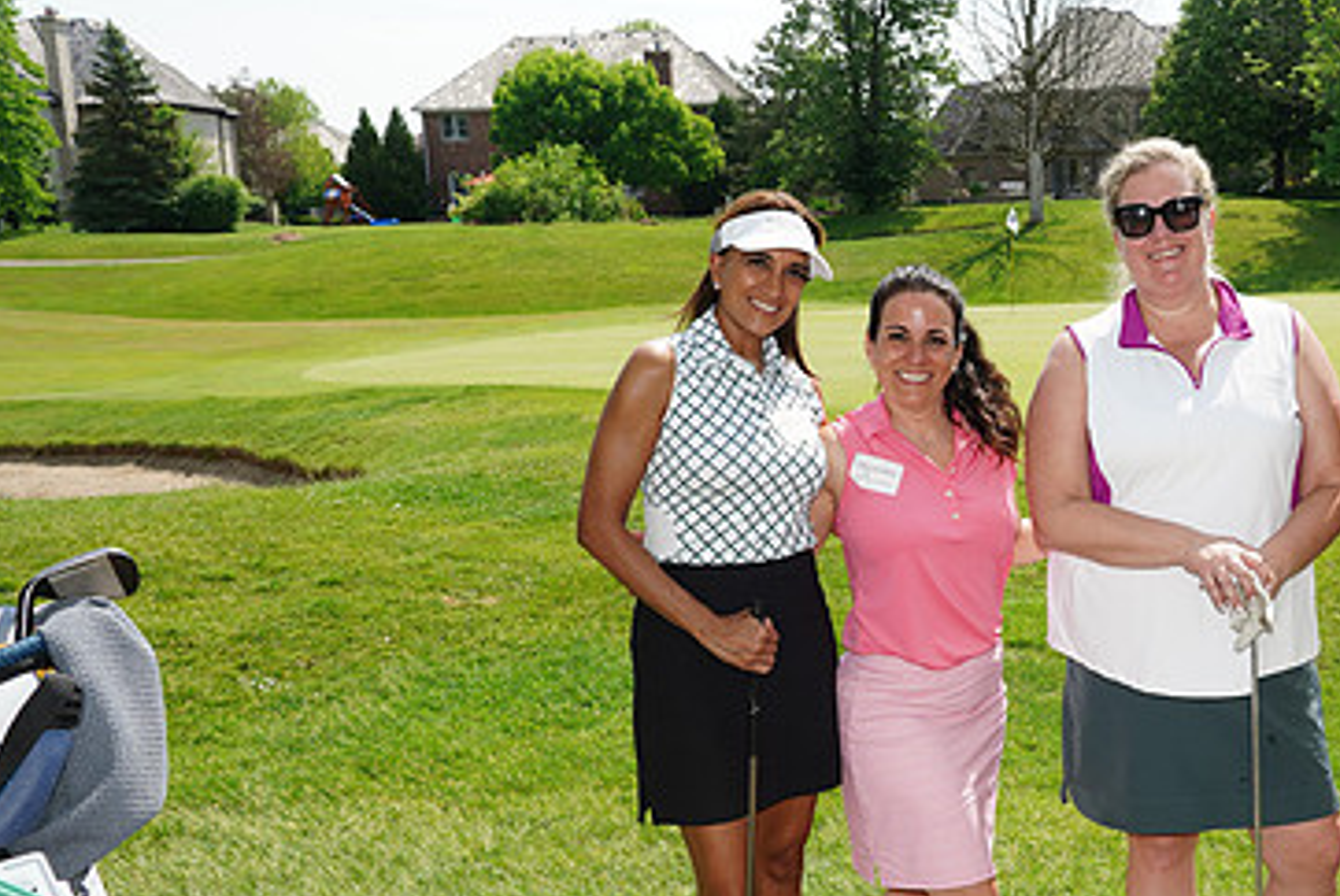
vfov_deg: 28.0
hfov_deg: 39.6
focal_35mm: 48
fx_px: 1788
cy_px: 583
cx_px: 1059
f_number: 8
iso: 125
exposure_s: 1/200
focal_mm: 30
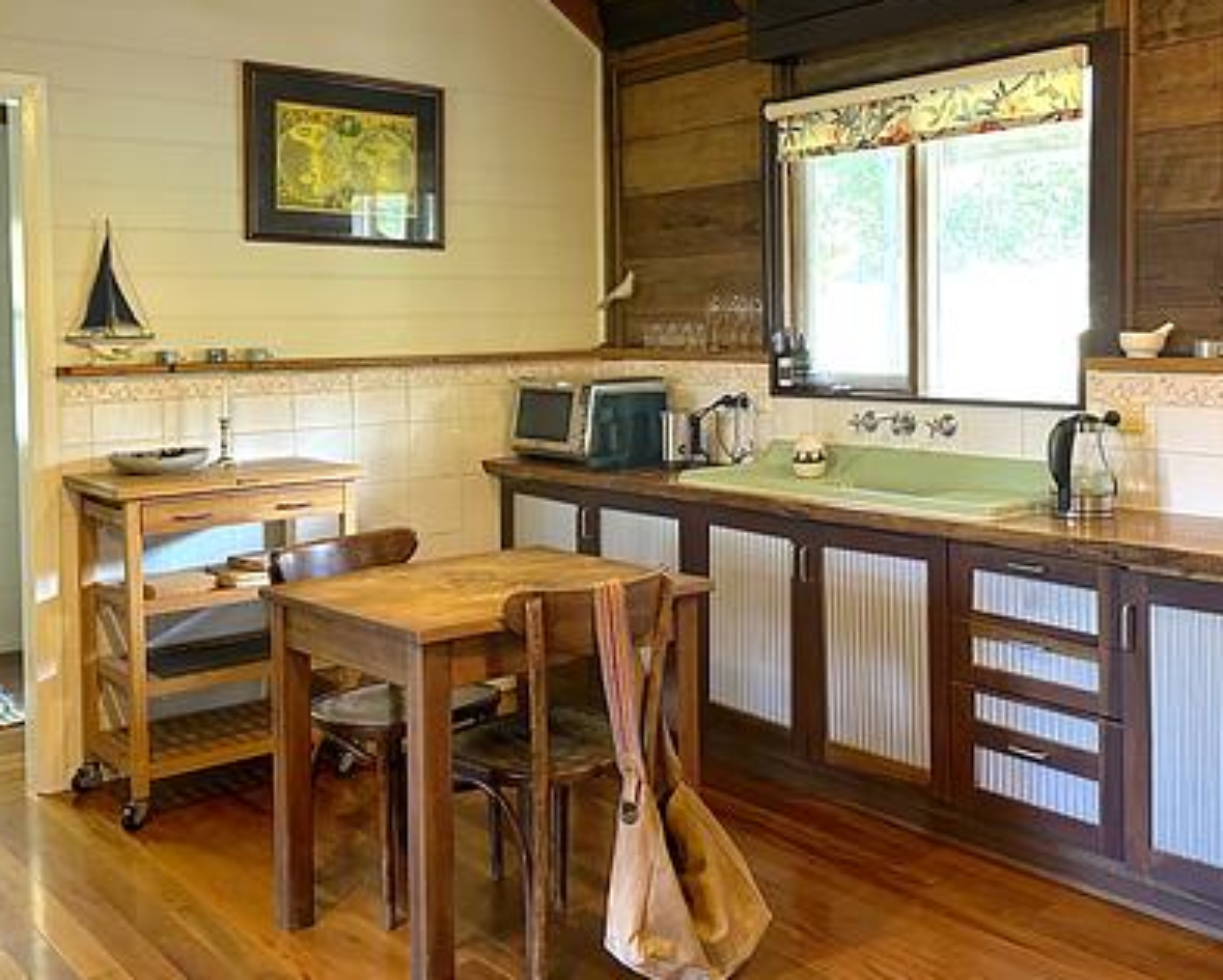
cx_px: 728
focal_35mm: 37
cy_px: 362
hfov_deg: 48.8
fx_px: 1340
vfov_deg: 39.9
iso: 640
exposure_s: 1/50
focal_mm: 6.86
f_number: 1.78
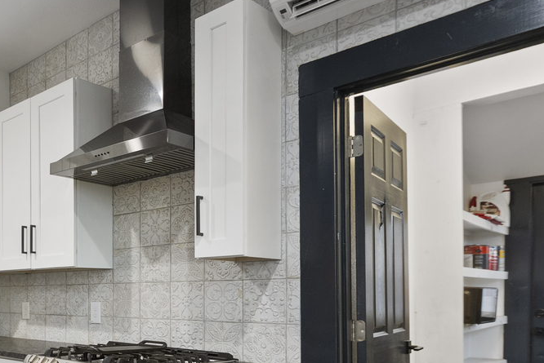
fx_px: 514
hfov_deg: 47.3
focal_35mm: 34
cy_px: 292
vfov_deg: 37.5
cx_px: 12
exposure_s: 1/1.67
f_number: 5
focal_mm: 14
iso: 640
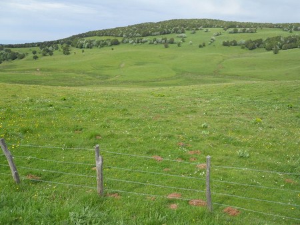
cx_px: 150
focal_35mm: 28
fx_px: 243
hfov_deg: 63.4
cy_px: 112
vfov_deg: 49.8
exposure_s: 1/640
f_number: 2.7
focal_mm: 5
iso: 80
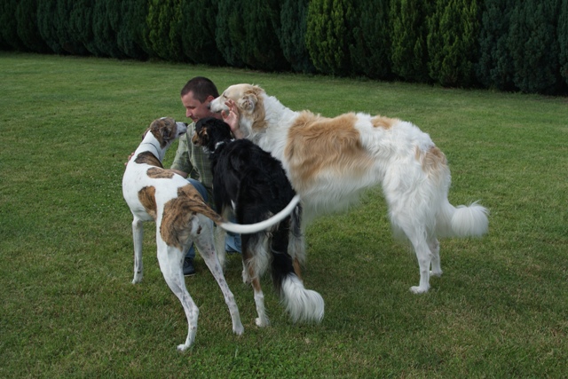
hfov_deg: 49.5
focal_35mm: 39
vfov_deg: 34.2
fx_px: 615
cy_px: 190
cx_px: 284
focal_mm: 26
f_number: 7.1
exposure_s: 1/160
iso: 100
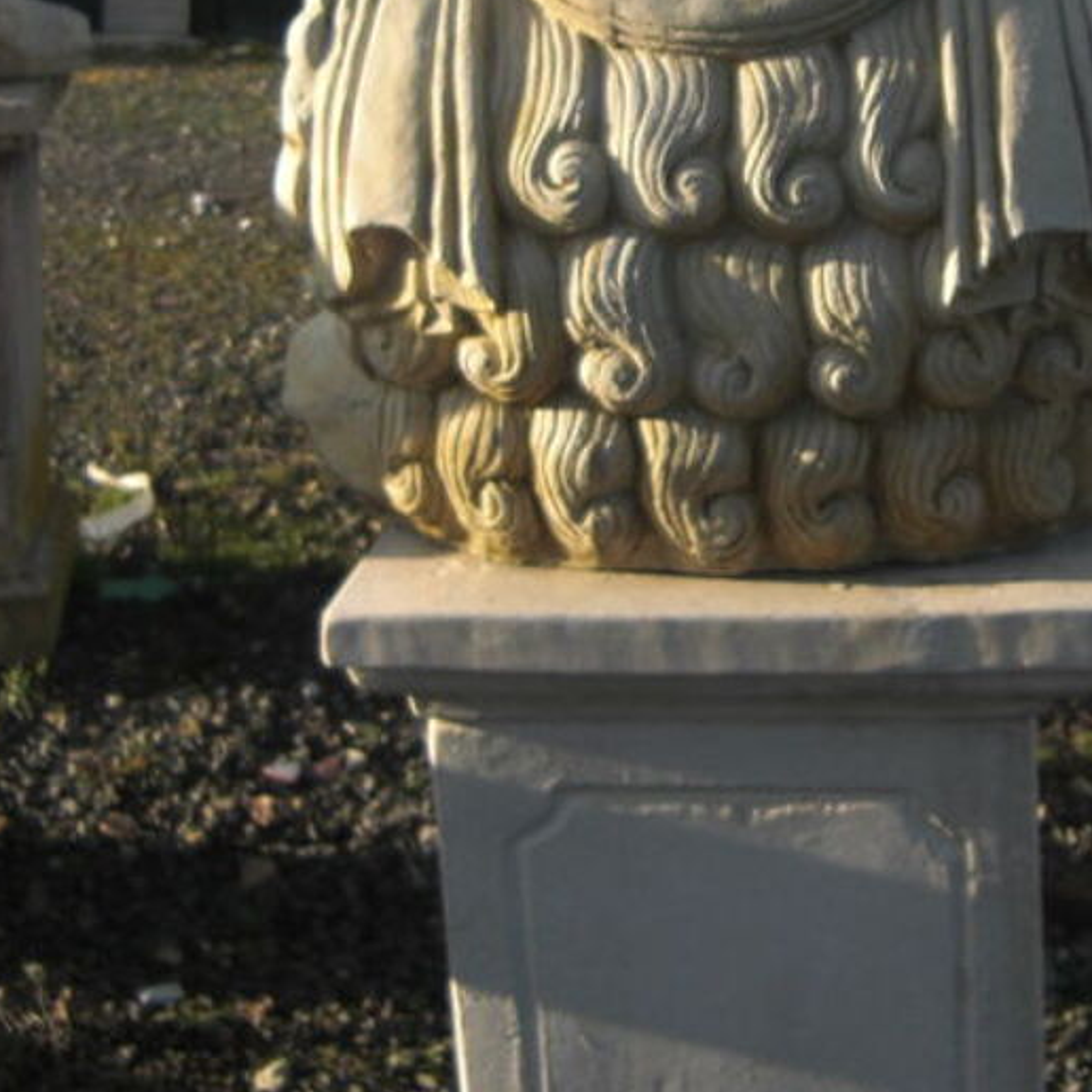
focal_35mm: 64
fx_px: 2284
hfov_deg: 26.5
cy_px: 234
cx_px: 830
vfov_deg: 26.4
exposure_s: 1/640
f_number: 2.6
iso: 50
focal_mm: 4.9
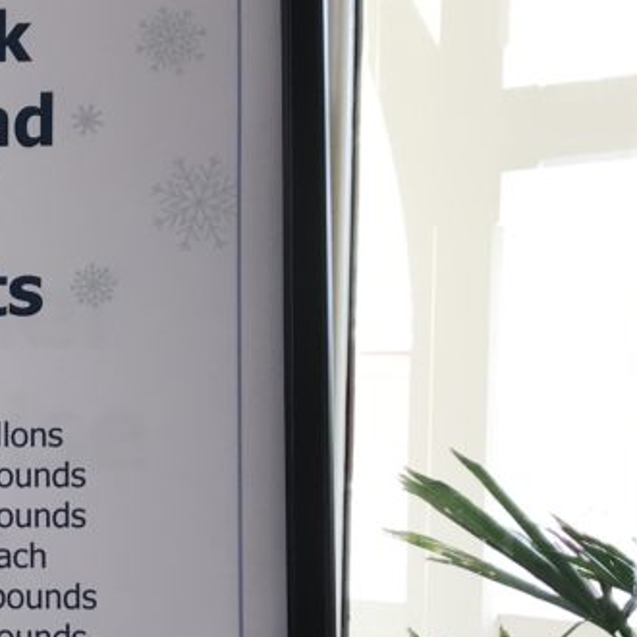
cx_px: -195
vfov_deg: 19.0
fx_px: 1874
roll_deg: -0.8
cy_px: 539
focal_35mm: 90
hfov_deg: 18.0
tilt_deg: -3.0
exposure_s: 1/40
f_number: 1.8
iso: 25
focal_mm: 3.99
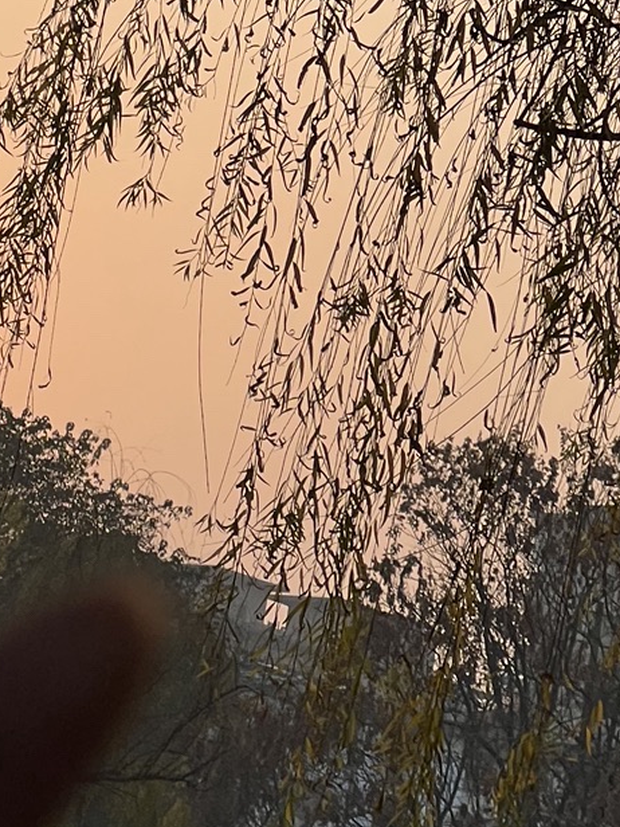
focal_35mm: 250
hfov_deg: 5.9
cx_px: -256
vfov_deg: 7.9
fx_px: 5970
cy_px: 148
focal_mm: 9
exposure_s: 1/506
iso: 32
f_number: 2.8
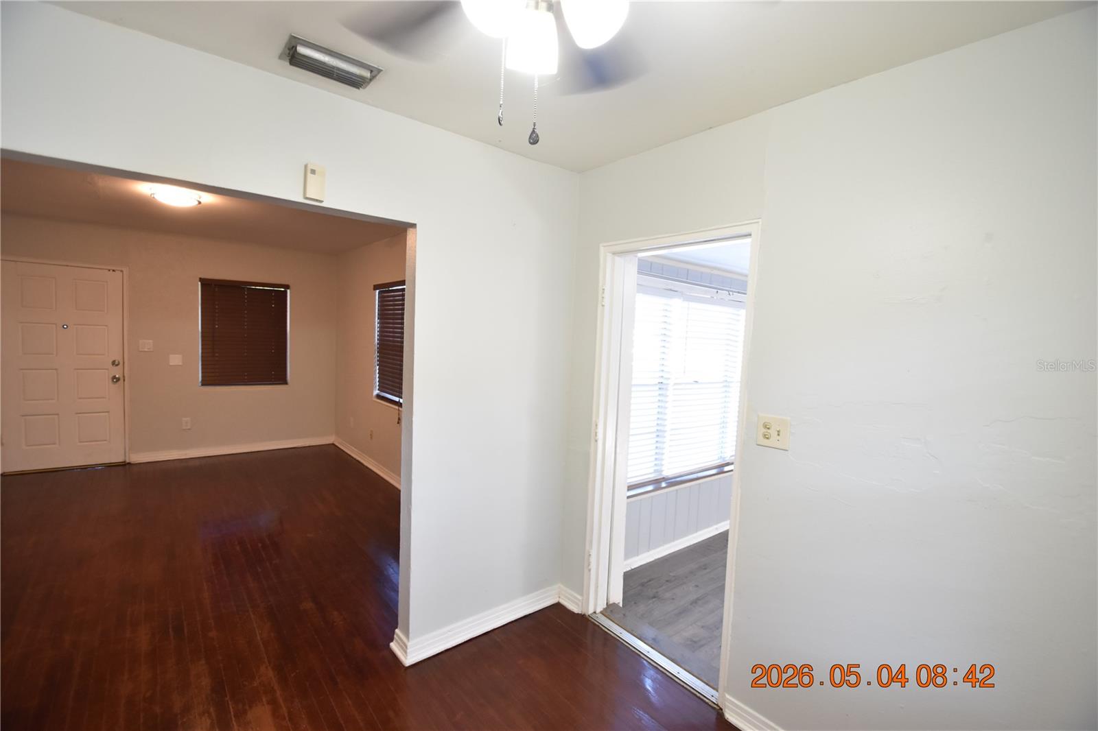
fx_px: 457
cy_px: 366
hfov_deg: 100.4
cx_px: 549
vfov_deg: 77.3
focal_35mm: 15
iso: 800
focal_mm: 10
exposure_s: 1/45
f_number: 3.5
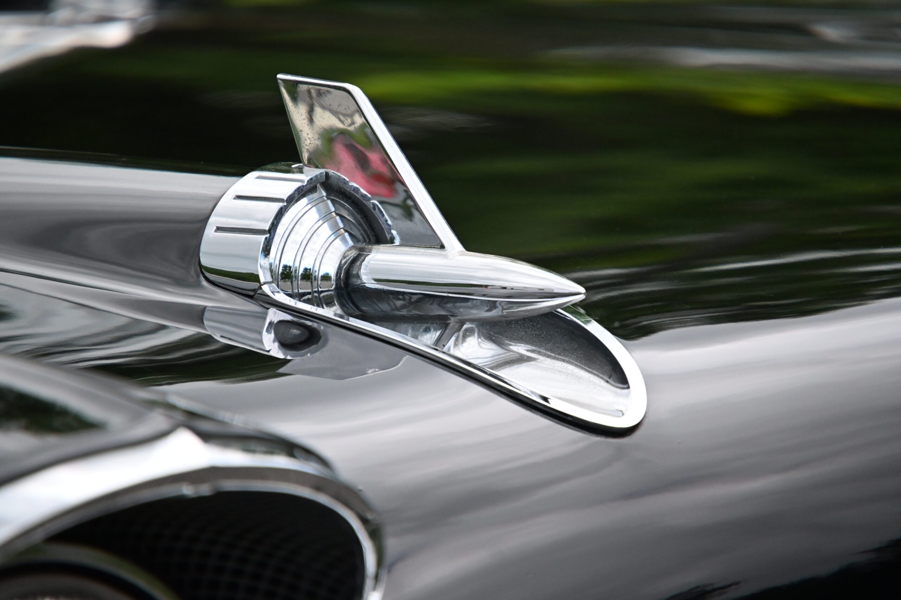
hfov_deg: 4.6
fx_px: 11262
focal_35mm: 450
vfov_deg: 3.1
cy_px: 300
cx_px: 450
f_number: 6.3
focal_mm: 300
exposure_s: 1/250
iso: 1600
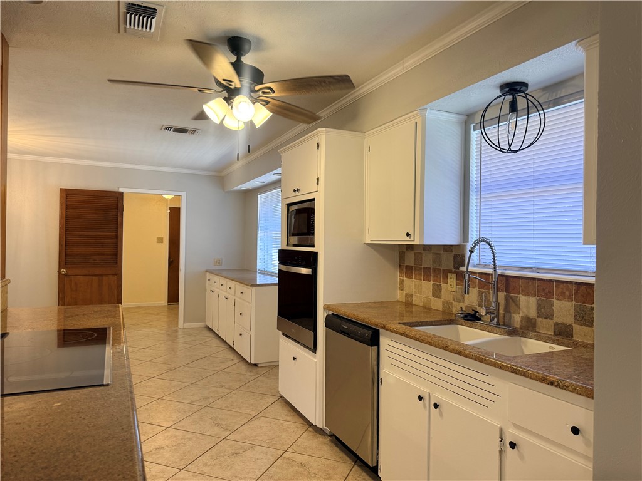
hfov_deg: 71.6
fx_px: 445
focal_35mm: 24
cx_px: 321
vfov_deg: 56.8
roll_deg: -0.7
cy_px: 240
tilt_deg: +0.2
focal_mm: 6.76
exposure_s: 1/120
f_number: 1.78
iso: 125
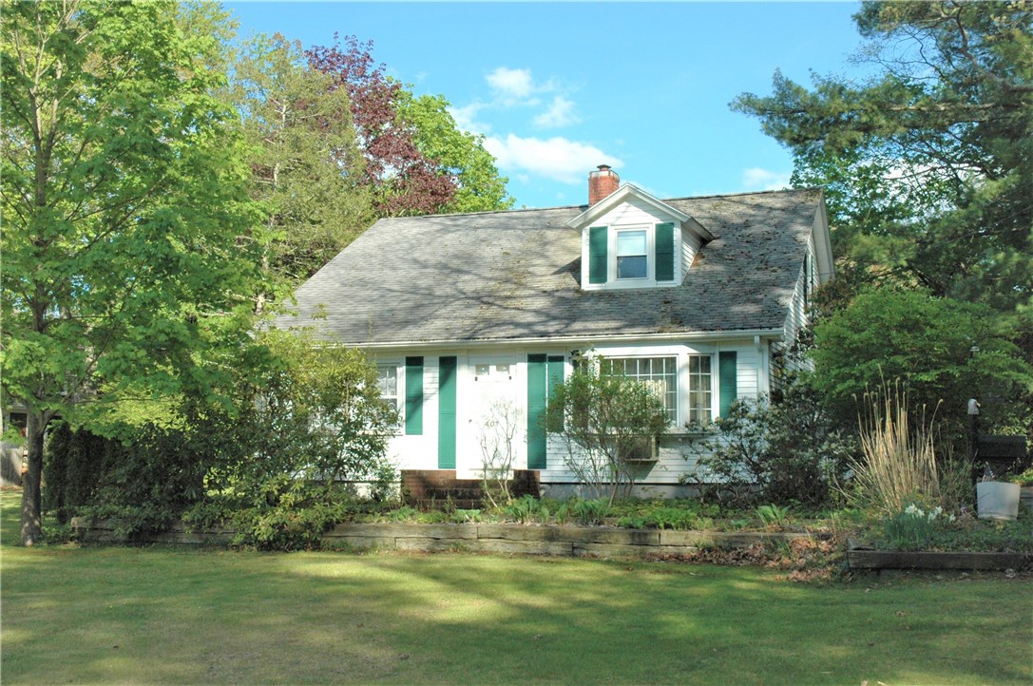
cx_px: 516
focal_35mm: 44
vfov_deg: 30.8
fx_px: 1247
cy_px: 343
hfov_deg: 45.0
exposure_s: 1/400
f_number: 10
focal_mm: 29
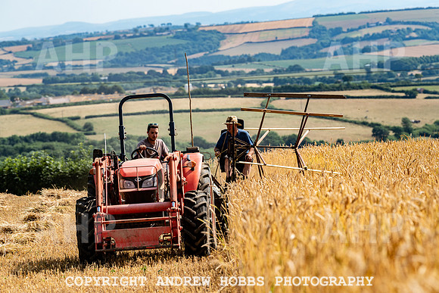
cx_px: 220
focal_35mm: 200
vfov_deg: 6.9
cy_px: 146
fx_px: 2439
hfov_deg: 10.3
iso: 64
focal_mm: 200
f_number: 5.6
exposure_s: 1/800
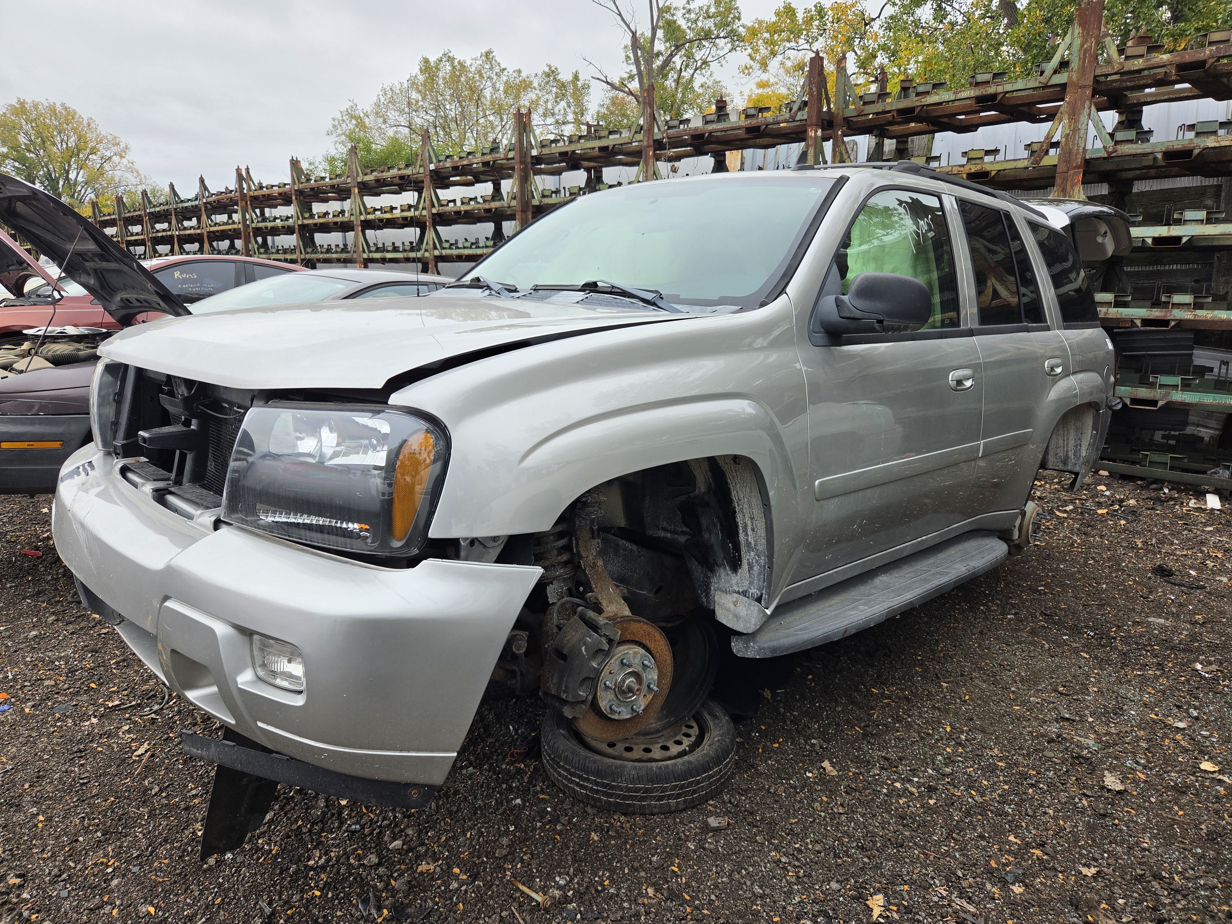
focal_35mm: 23
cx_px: 616
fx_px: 819
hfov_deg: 73.9
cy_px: 462
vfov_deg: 58.9
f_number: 1.8
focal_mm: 5.4
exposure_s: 1/1641
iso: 80
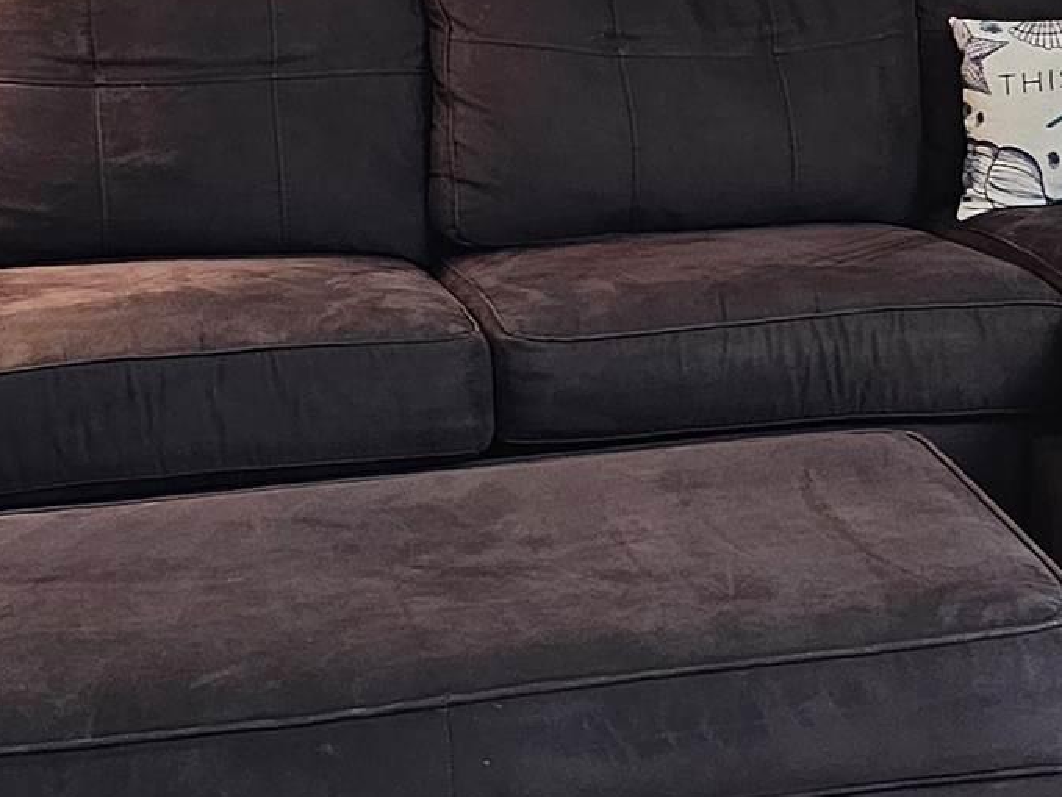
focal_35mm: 104
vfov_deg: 14.0
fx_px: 3192
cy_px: 5
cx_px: 791
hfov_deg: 18.8
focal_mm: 6.3
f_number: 1.7
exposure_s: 1/60
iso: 640
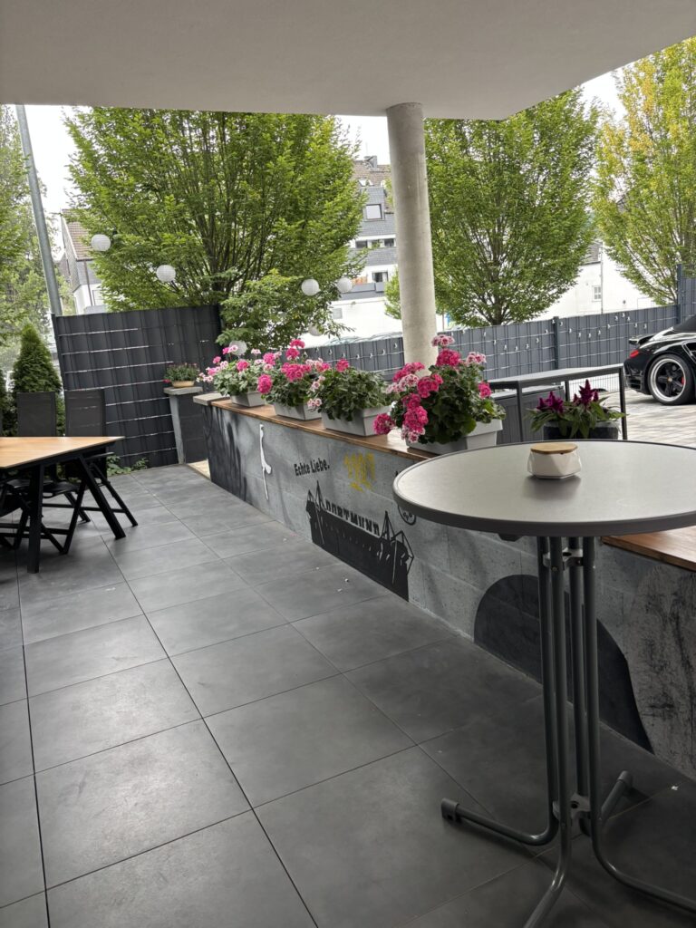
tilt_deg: -11.8
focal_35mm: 26
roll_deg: +4.9
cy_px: 464
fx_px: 697
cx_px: 348
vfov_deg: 67.3
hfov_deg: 53.1
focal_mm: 5.96
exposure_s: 1/88
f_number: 1.6
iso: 125
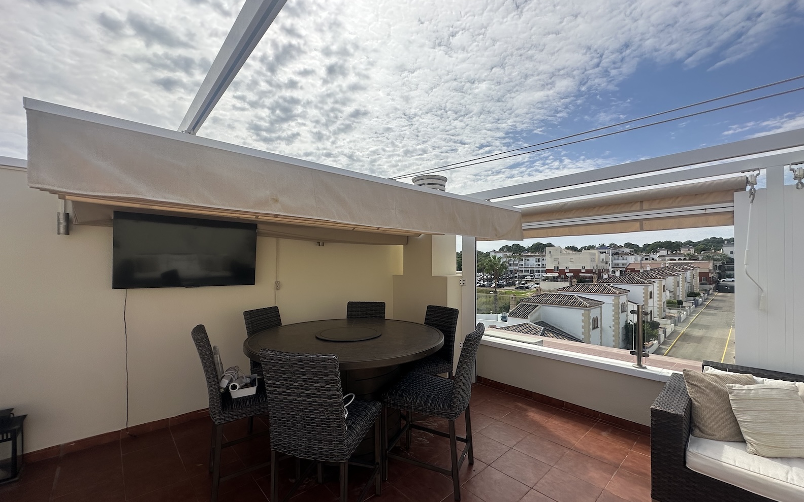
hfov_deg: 101.5
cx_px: 406
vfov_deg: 74.7
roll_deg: -0.3
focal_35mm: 15
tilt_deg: +0.0
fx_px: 329
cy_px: 263
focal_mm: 2.22
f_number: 2.2
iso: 40
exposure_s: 1/2817
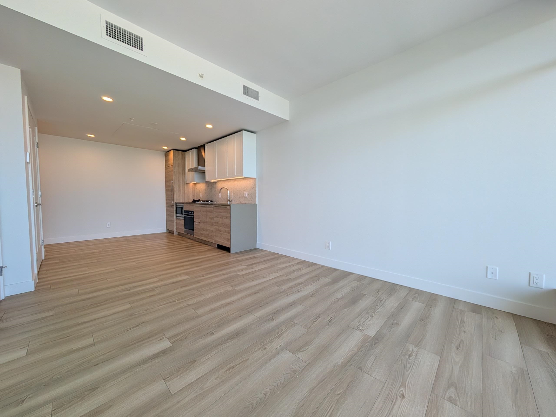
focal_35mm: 12
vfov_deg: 94.5
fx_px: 193
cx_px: 278
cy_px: 208
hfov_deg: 110.5
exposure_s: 1/672
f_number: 1.7
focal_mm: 2.02
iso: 49
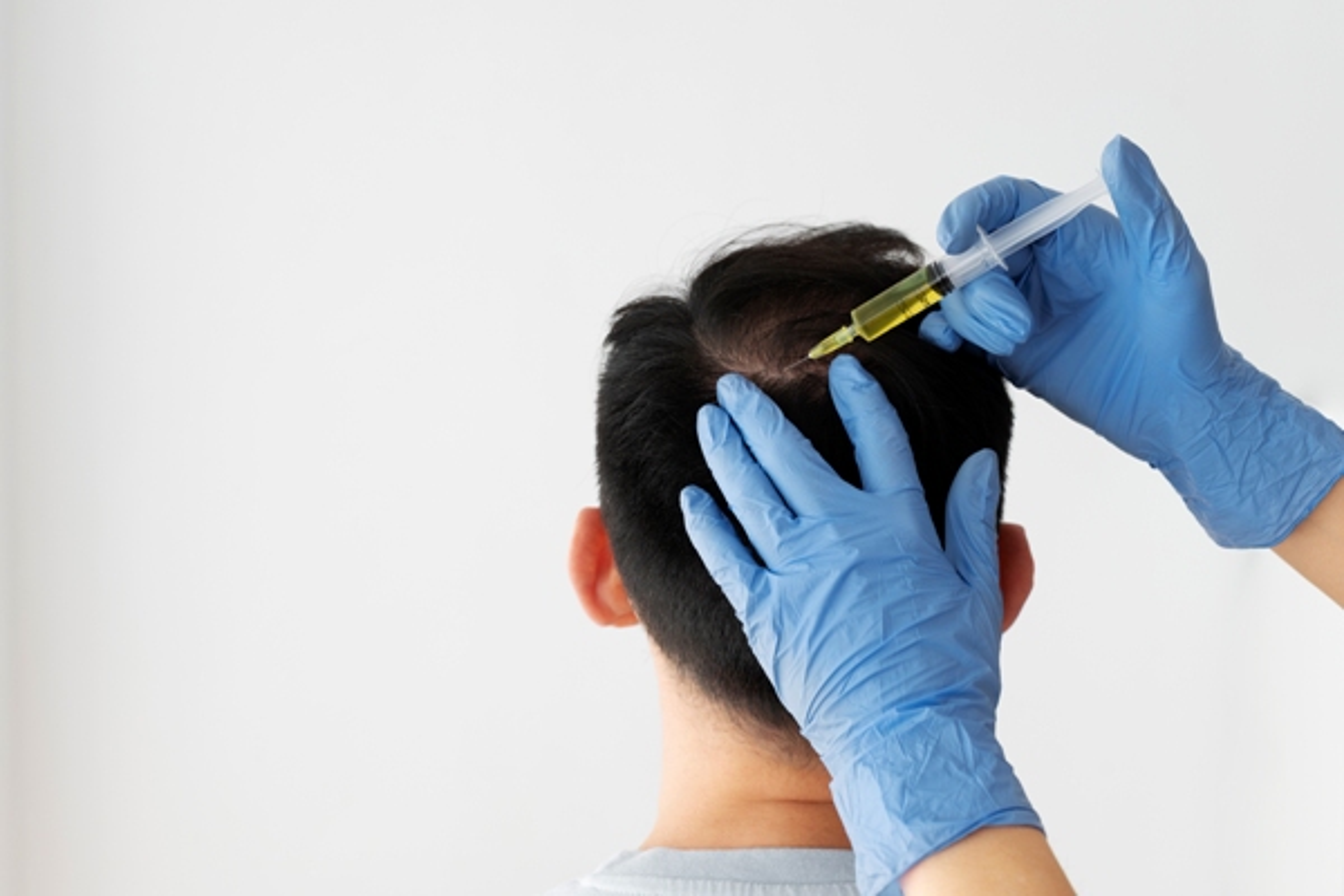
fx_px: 1867
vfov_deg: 27.0
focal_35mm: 50
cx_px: 672
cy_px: 448
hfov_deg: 39.6
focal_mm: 50
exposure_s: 1/400
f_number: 5.6
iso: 640
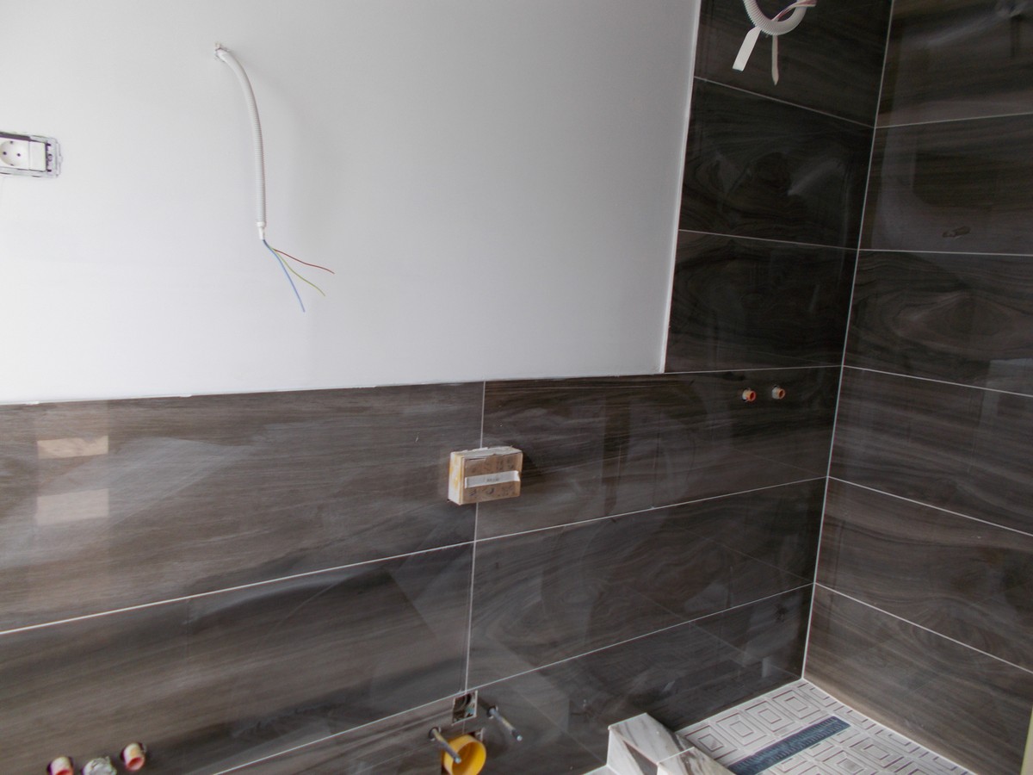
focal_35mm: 26
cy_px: 388
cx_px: 516
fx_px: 776
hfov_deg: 67.3
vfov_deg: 53.1
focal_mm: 4.6
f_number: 3.2
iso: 80
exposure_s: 1/50
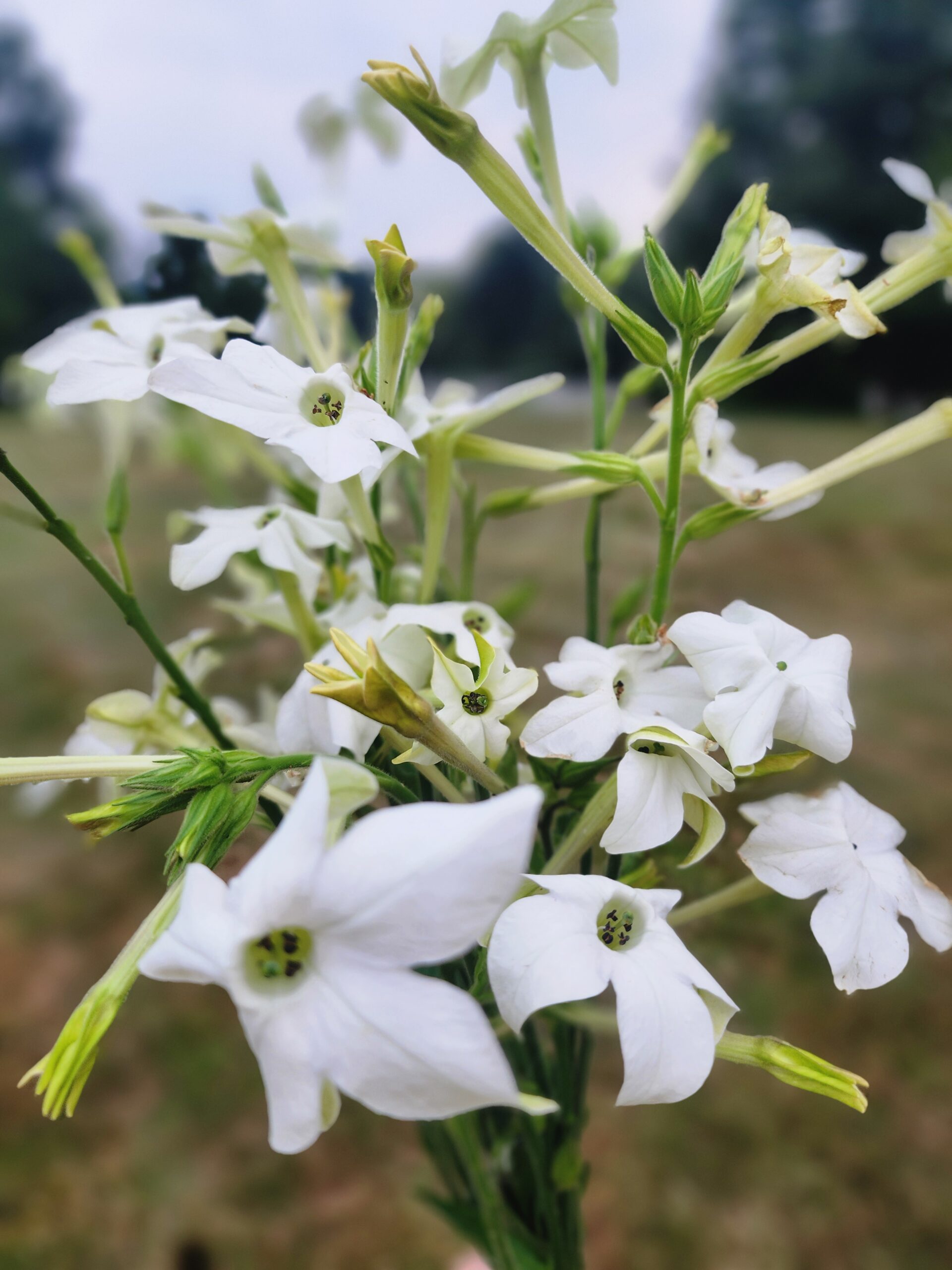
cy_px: 635
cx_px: 476
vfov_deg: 73.9
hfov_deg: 58.9
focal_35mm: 23
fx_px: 843
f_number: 1.8
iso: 64
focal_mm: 6.4
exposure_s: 1/120
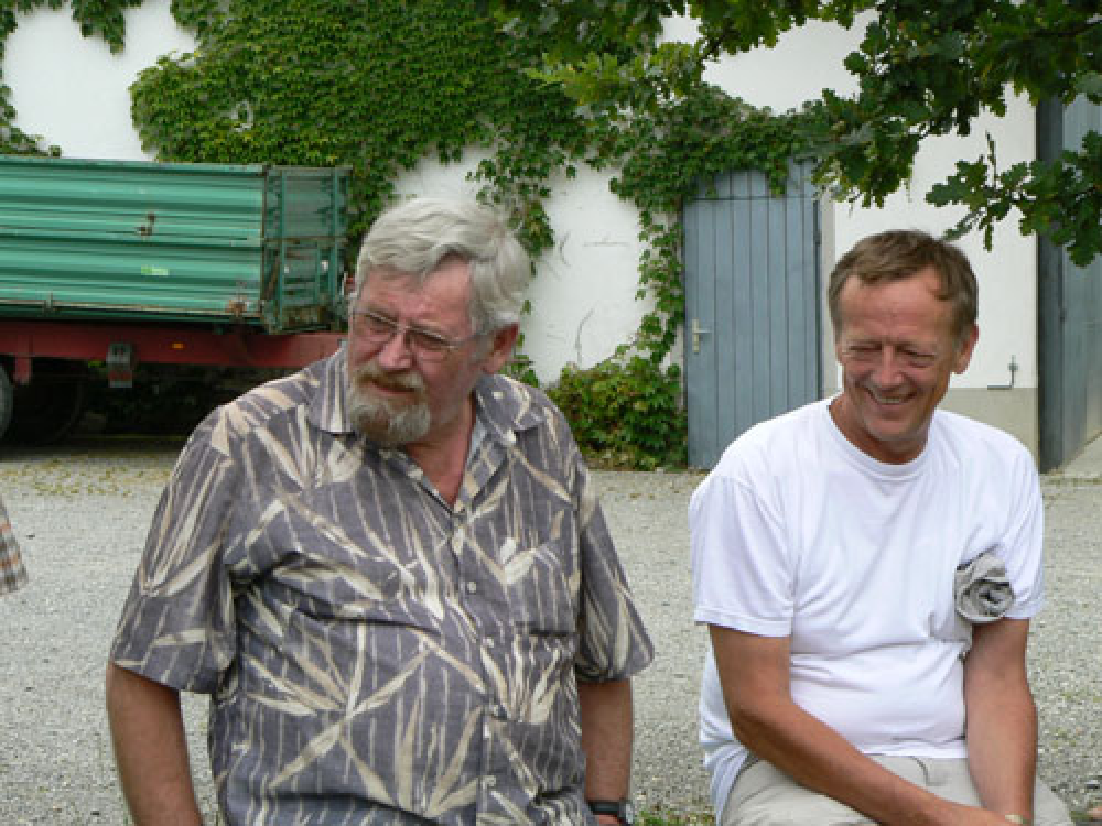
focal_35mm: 114
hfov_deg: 17.3
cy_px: 413
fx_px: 3629
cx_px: 551
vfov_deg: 13.0
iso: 80
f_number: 5.6
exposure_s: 1/200
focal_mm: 19
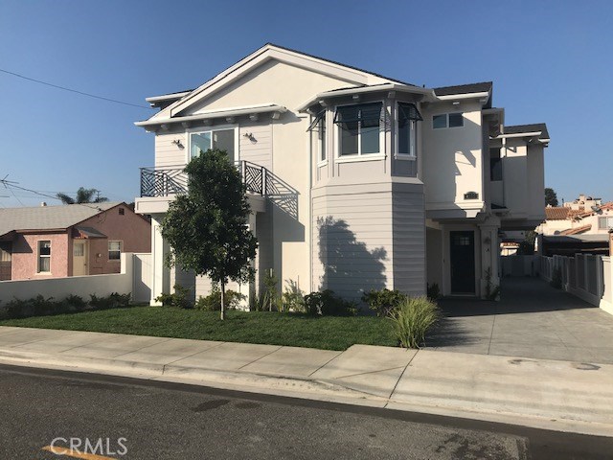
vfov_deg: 49.7
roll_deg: -0.4
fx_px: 496
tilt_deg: +2.4
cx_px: 306
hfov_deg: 63.4
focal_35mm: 28
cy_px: 230
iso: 20
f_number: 1.8
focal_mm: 3.99
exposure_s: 1/3690
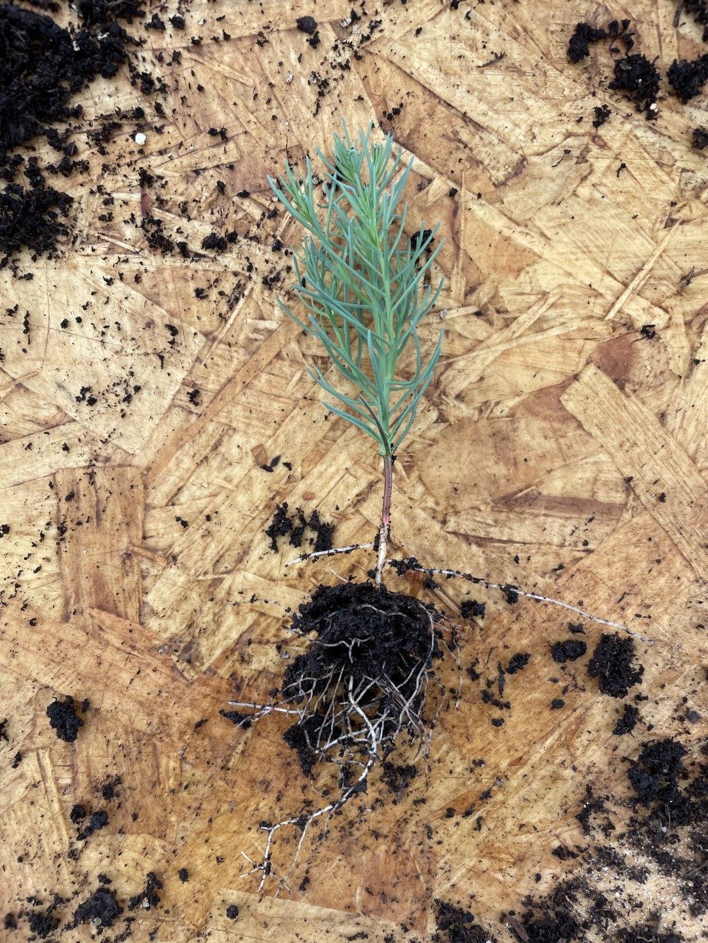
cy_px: 472
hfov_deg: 53.1
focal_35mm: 26
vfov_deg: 67.3
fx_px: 709
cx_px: 354
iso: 40
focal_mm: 4.2
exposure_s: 1/121
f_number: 1.6
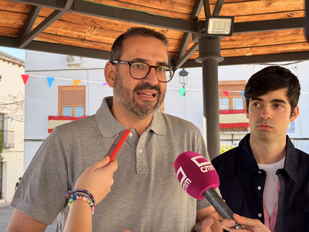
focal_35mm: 48
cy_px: 116
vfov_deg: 30.3
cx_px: 154
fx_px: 428
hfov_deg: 39.7
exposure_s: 1/875
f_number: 1.8
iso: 100
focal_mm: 6.8
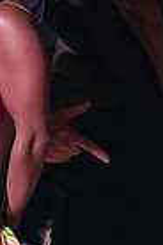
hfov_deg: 2.8
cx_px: 114
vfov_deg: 4.2
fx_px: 3328
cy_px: 314
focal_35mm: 490
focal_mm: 117
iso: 10000
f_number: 5
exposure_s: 1/400
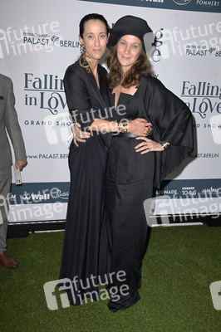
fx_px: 406
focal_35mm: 44
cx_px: 110
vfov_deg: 44.5
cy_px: 166
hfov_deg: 30.5
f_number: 6.3
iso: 640
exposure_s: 1/250
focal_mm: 44
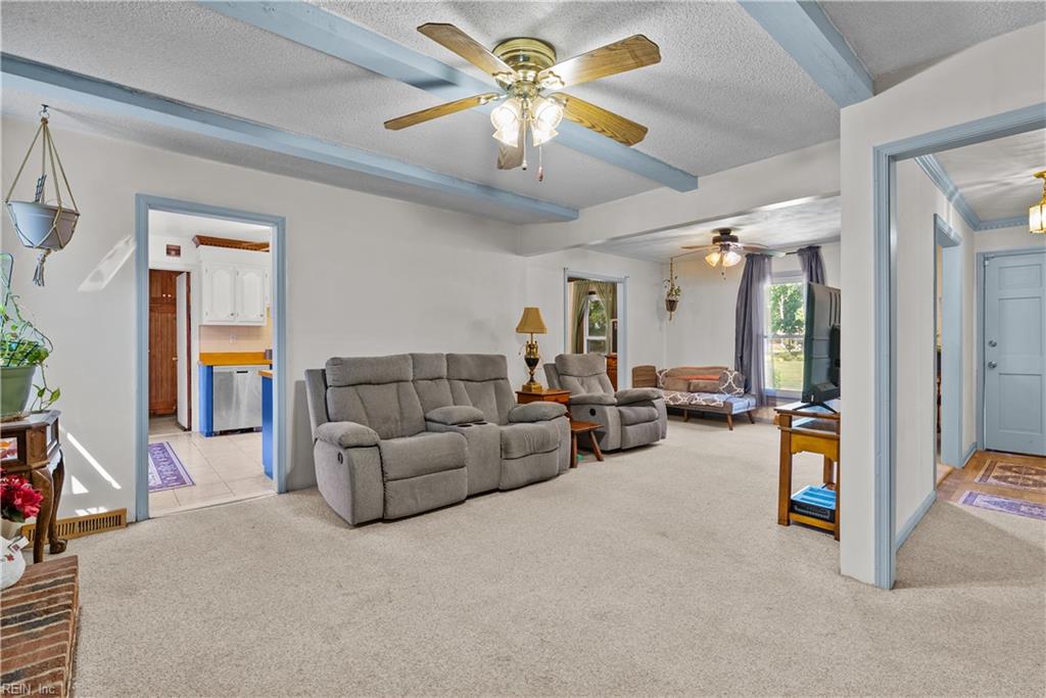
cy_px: 349
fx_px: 465
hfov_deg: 96.7
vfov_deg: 73.8
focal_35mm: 16
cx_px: 523
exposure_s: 1/2.5
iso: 1000
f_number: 7.1
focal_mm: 16
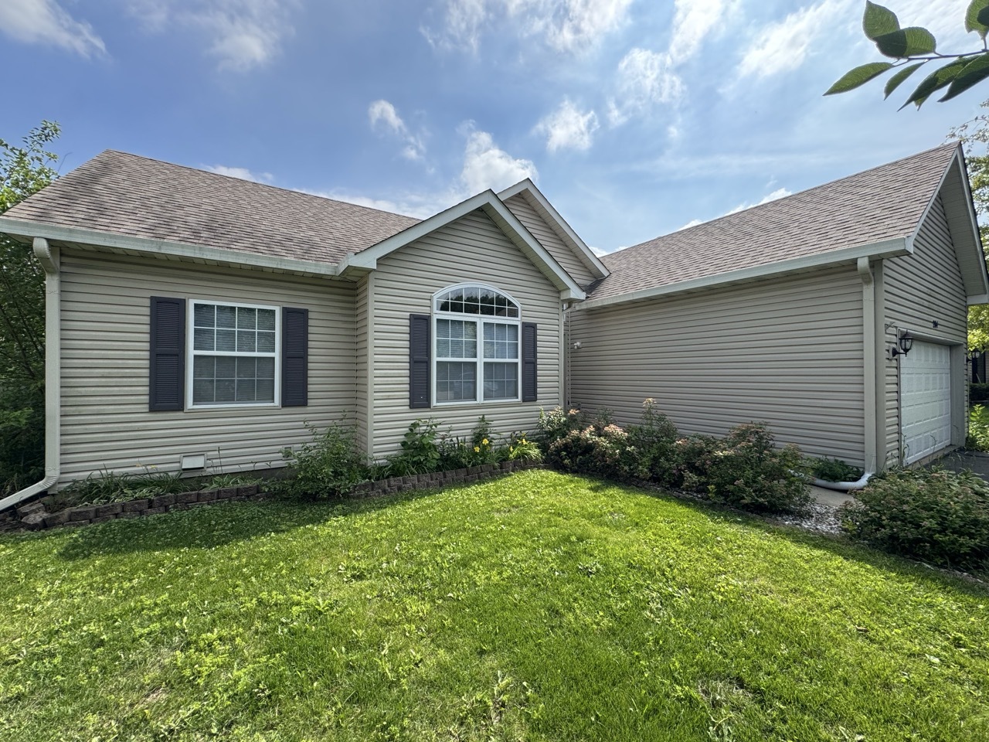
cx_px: 494
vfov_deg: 85.7
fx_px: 400
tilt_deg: +0.0
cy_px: 371
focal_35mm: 14
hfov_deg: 102.1
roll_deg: +0.1
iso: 40
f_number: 2.2
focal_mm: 2.22
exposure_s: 1/840
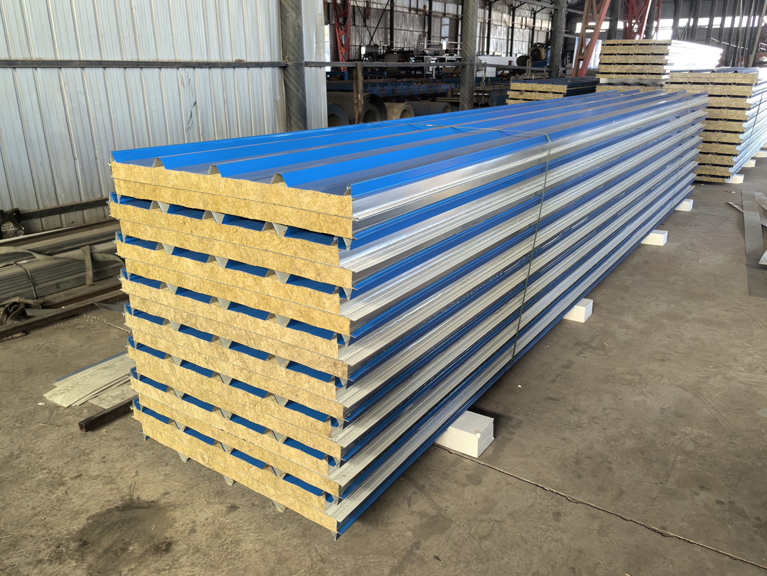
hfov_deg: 65.3
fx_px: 598
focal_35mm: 27
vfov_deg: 51.4
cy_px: 288
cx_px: 384
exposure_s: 1/100
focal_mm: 5.75
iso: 160
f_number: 2
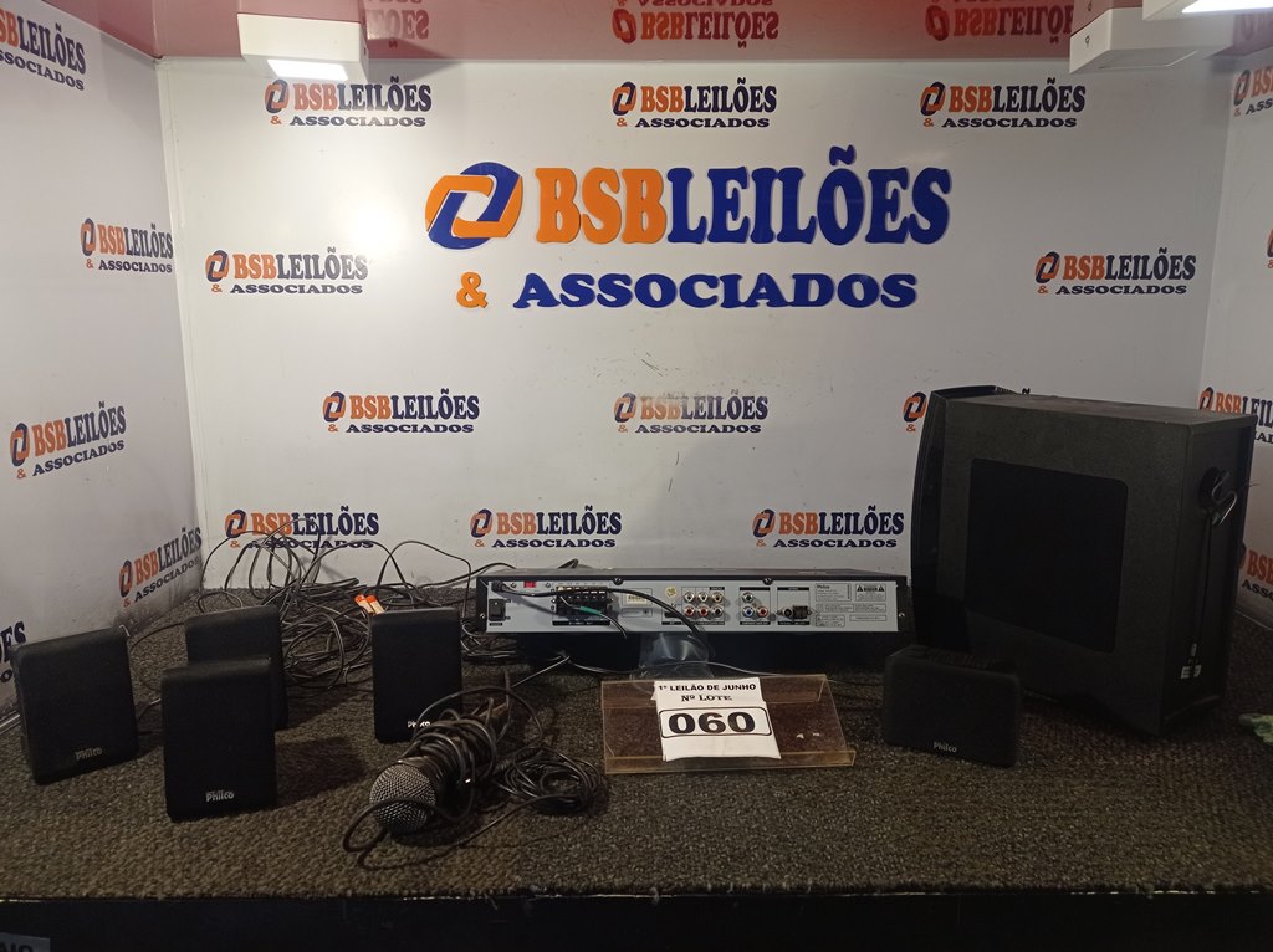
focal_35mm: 28
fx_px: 1029
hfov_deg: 63.5
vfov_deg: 49.7
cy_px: 476
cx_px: 636
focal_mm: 4.7
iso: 117
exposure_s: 1/120
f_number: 1.79
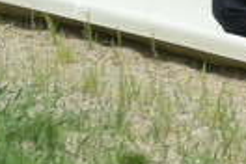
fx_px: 4031
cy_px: 77
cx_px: 348
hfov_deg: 3.5
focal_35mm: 590
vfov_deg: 2.3
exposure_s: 1/640
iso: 220
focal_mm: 195
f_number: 6.3
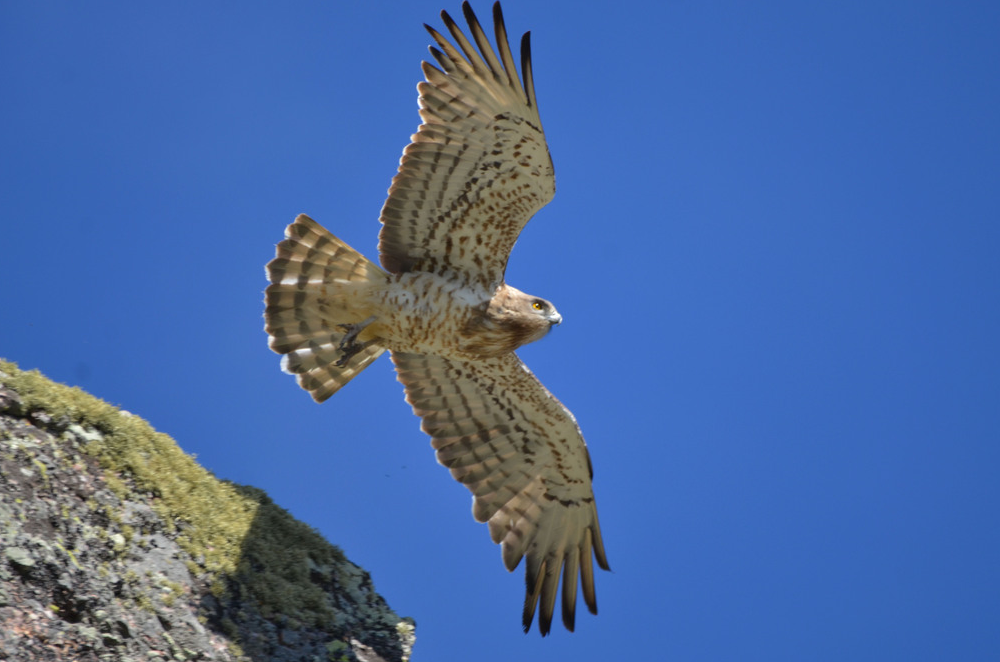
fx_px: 22450
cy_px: 308
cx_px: 517
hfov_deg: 2.6
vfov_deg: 1.7
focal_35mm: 810
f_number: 6.3
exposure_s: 1/500
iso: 220
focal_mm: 500
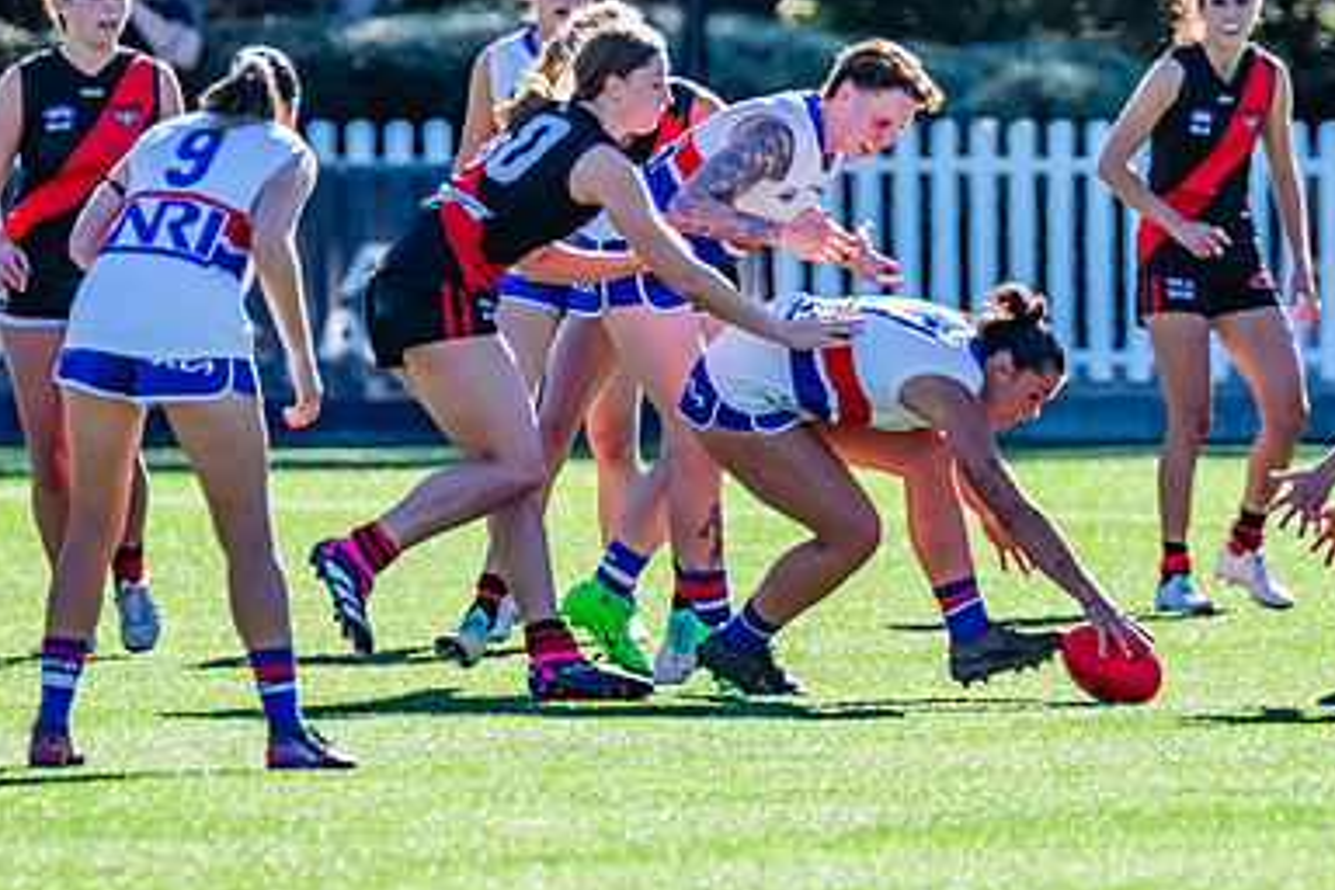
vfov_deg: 1.4
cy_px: 267
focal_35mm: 1018
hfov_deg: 2.0
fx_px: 37748
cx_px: 828
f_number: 8
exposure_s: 1/1250
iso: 800
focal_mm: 600
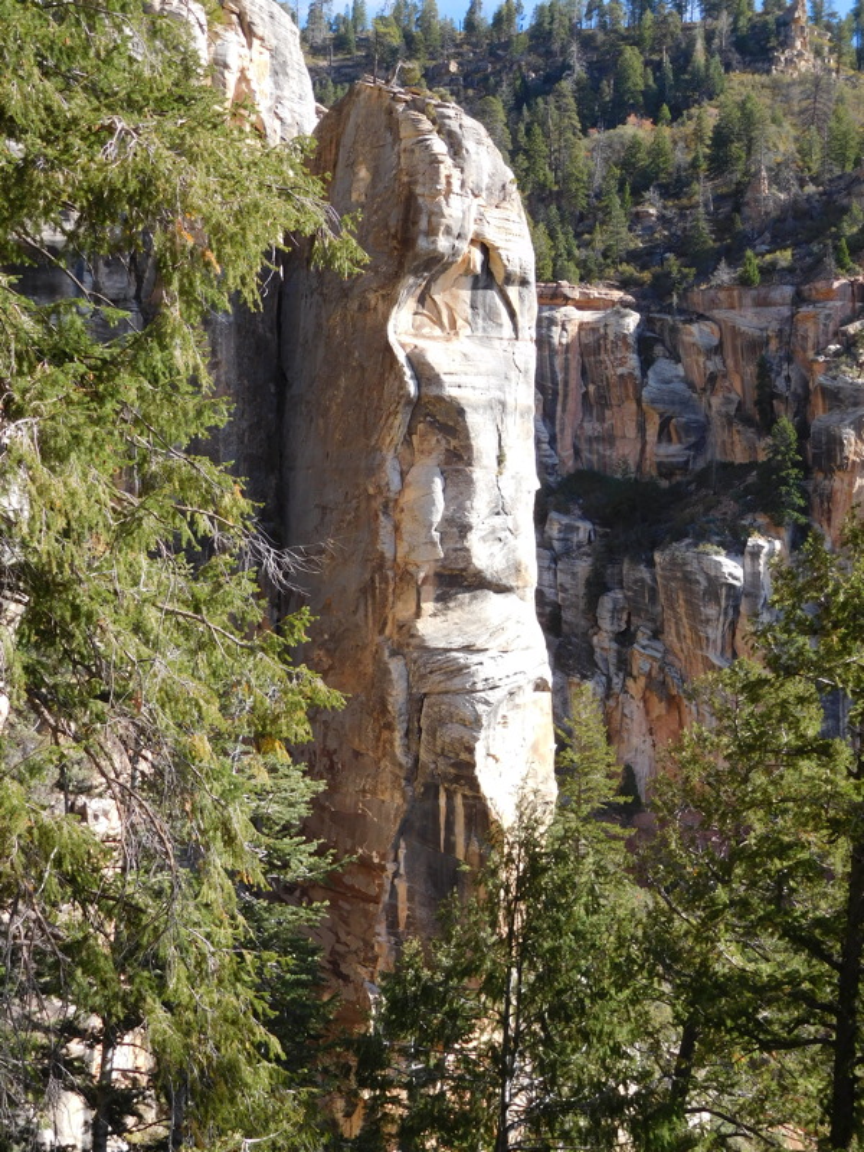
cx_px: 432
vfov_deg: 42.1
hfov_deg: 32.2
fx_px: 1498
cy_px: 576
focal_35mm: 45
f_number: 4
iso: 125
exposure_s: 1/400
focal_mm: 8
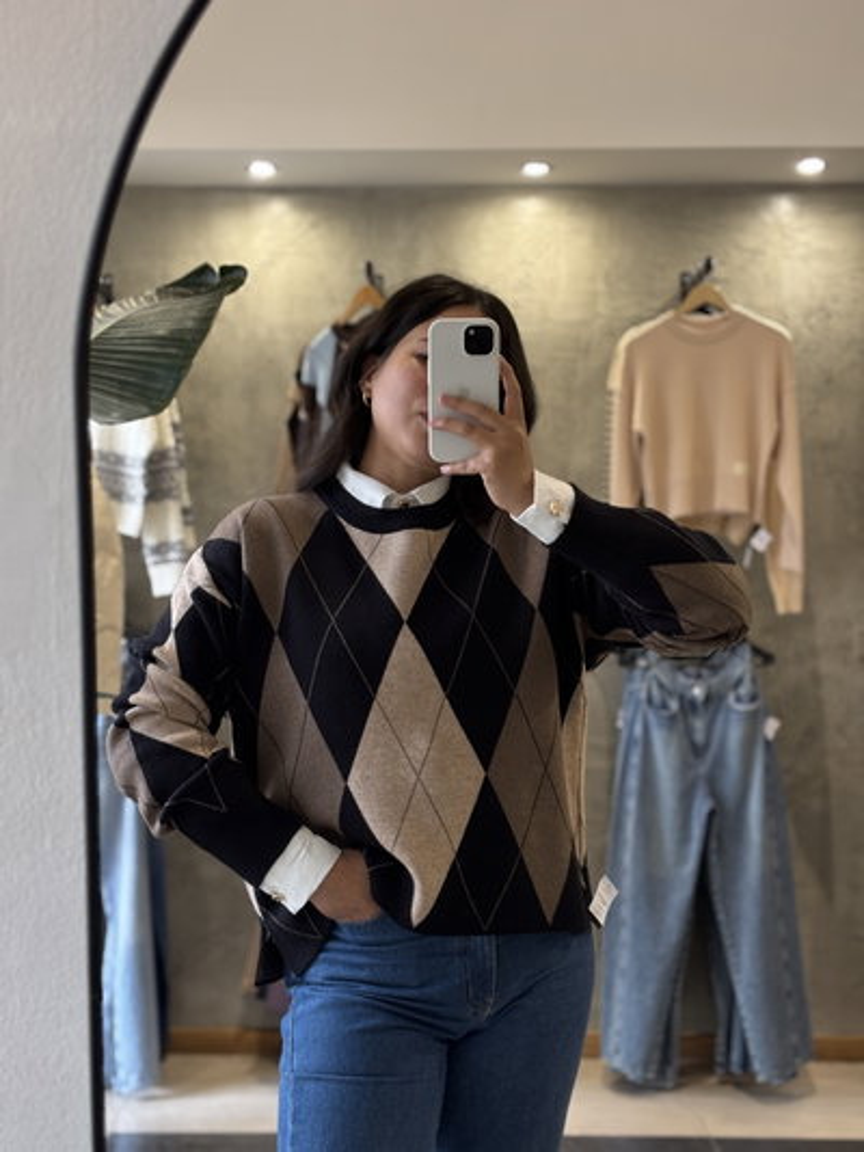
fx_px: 1730
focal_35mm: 52
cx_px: 432
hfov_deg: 28.0
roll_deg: -0.6
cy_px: 576
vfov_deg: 36.8
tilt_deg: -15.4
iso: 80
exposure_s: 1/50
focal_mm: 5.96
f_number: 1.6
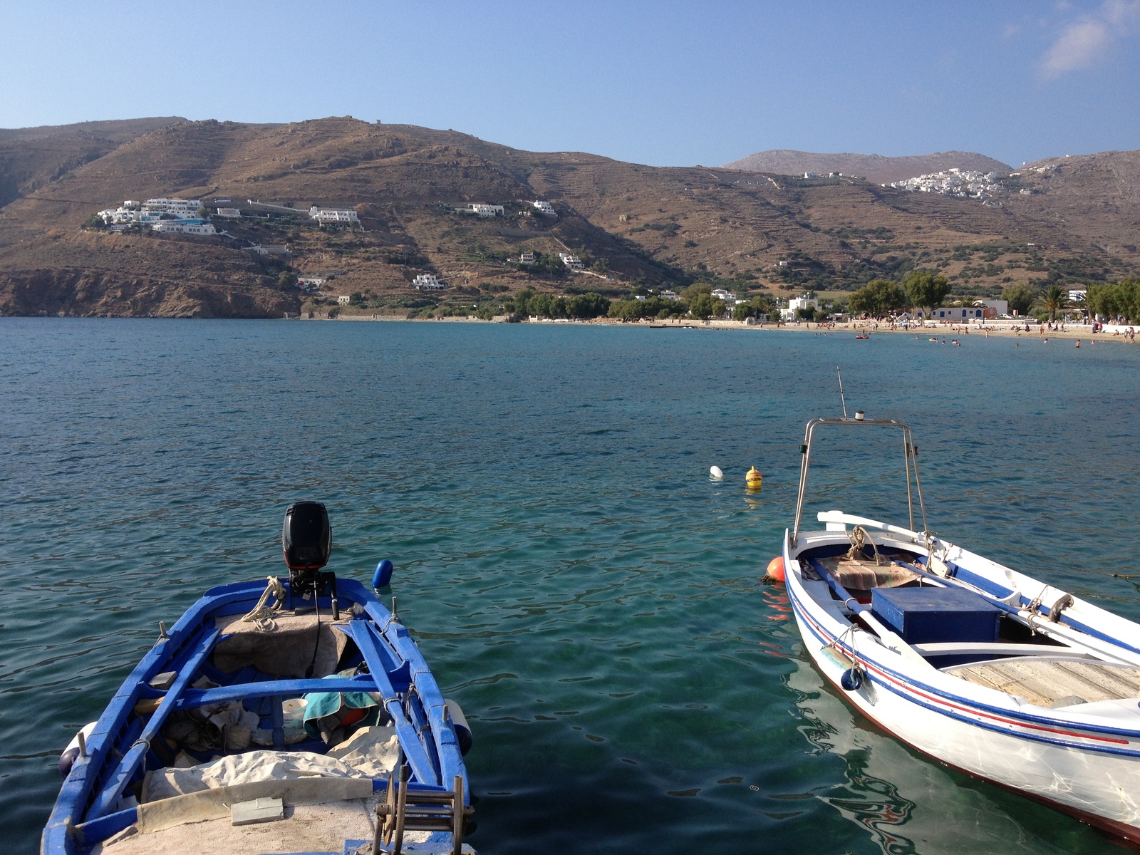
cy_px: 428
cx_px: 570
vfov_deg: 40.7
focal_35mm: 35
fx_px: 1153
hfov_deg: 52.6
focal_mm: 4.28
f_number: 2.4
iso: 50
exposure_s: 1/1453
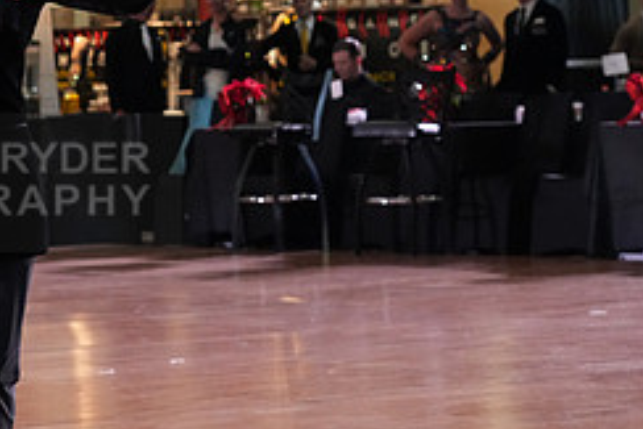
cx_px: -105
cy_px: 183
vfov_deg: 6.9
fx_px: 3574
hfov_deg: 10.1
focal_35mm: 200
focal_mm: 84
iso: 5000
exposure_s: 1/320
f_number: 5.6
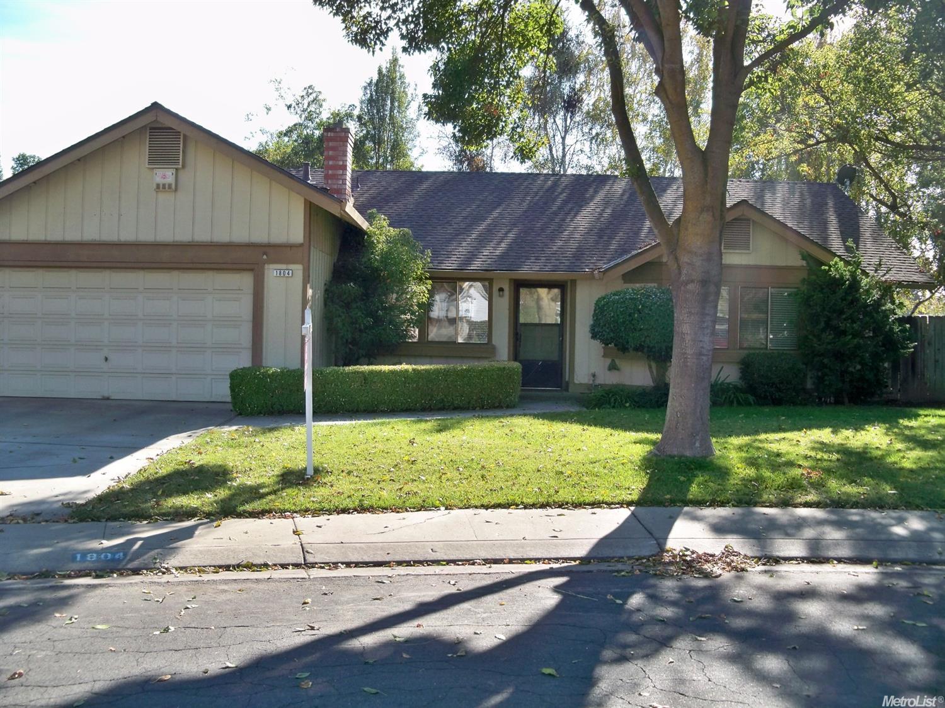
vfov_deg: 40.7
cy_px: 354
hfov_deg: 52.6
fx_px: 955
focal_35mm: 35
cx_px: 472
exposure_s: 1/250
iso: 64
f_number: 3.5
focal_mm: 6.2
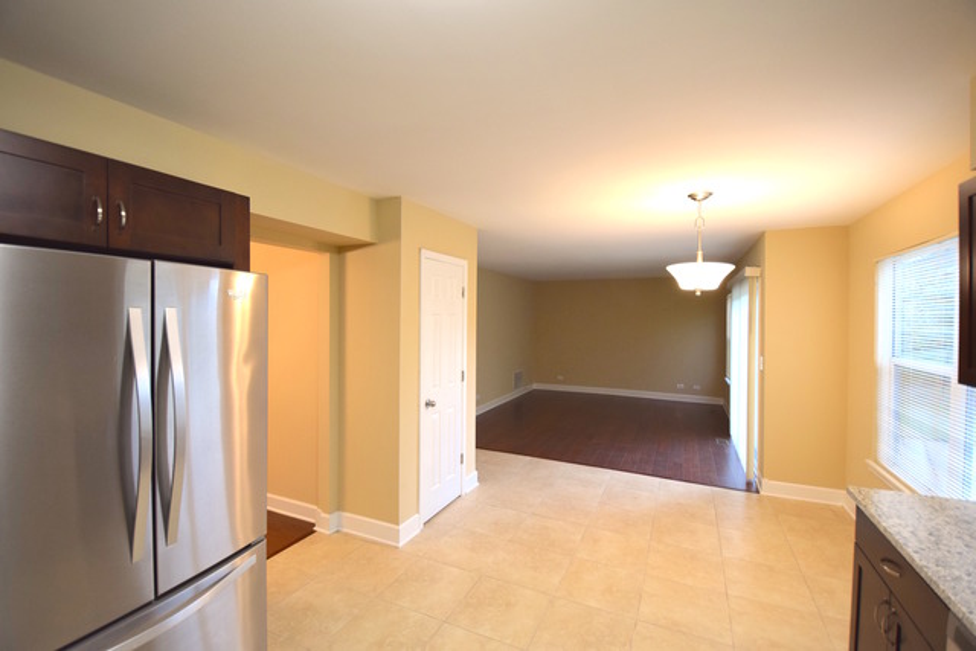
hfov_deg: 100.4
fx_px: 407
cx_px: 488
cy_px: 326
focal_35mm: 15
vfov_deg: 77.4
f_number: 4
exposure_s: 1/60
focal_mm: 10
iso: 500
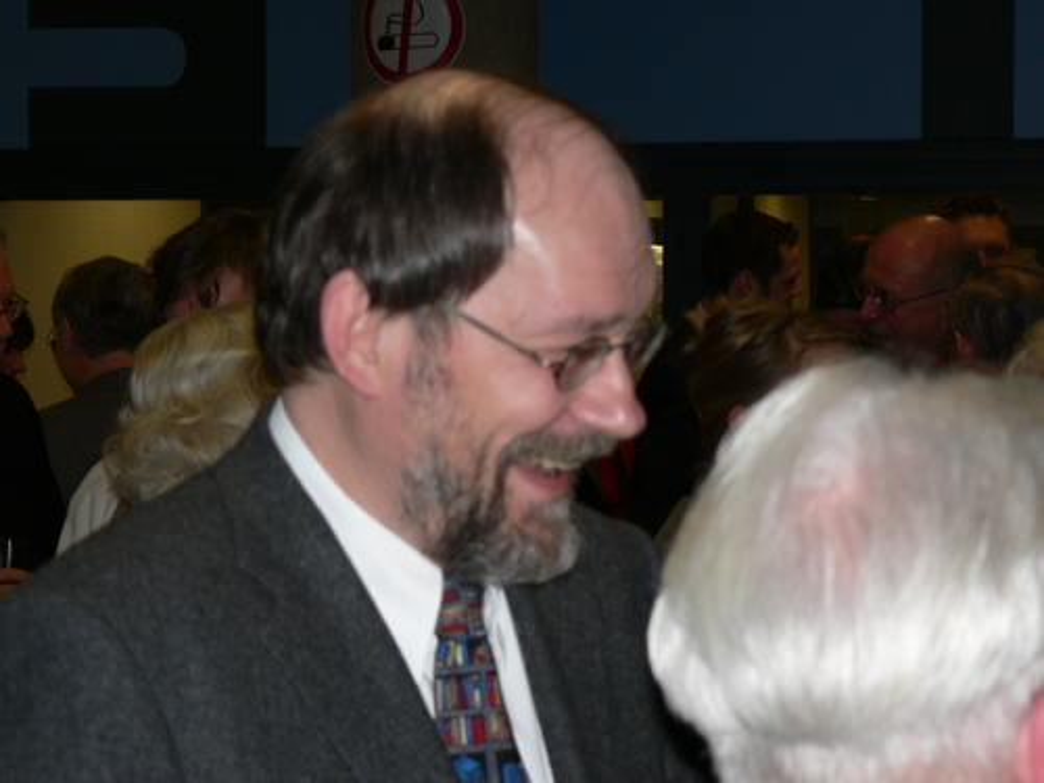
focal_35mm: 106
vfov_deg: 14.0
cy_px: 392
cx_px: 522
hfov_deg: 18.5
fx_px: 3197
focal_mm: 17.7
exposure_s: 1/60
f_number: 3.2
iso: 100
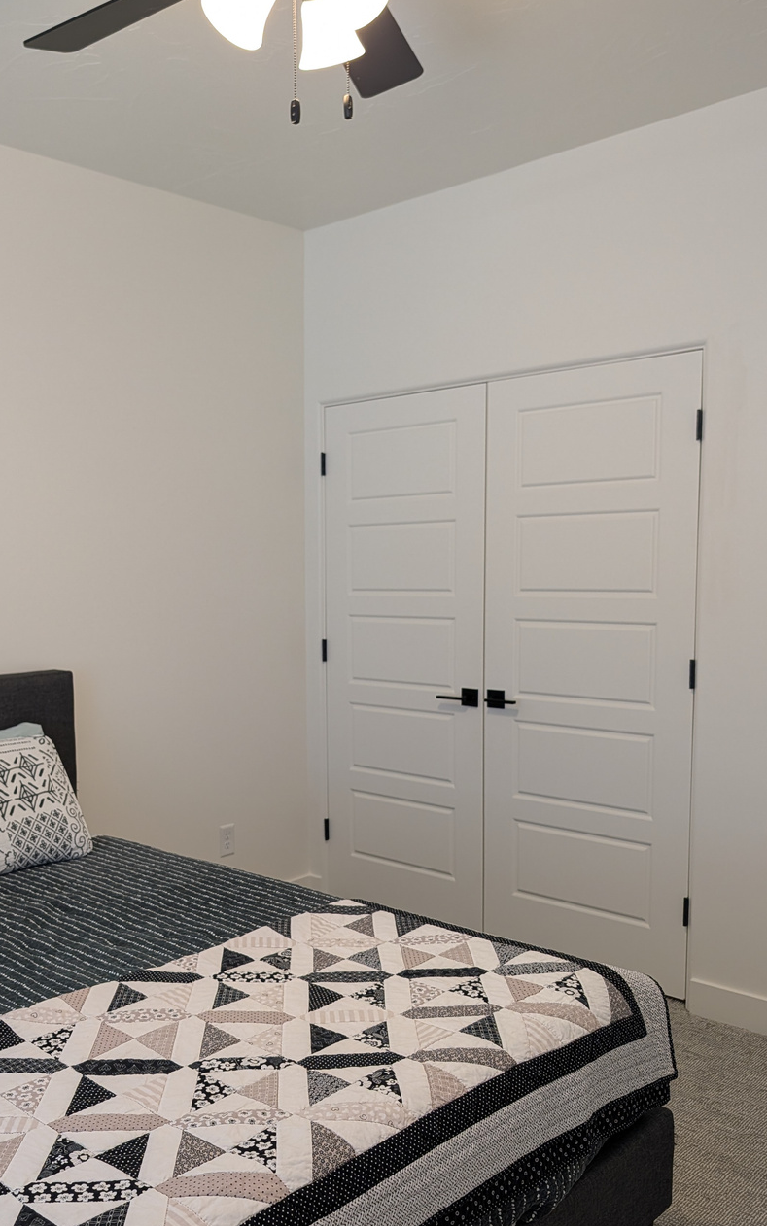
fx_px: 1037
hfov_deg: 40.2
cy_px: 664
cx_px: 271
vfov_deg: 61.1
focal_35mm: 31
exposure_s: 1/120
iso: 196
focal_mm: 6.9
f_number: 1.68
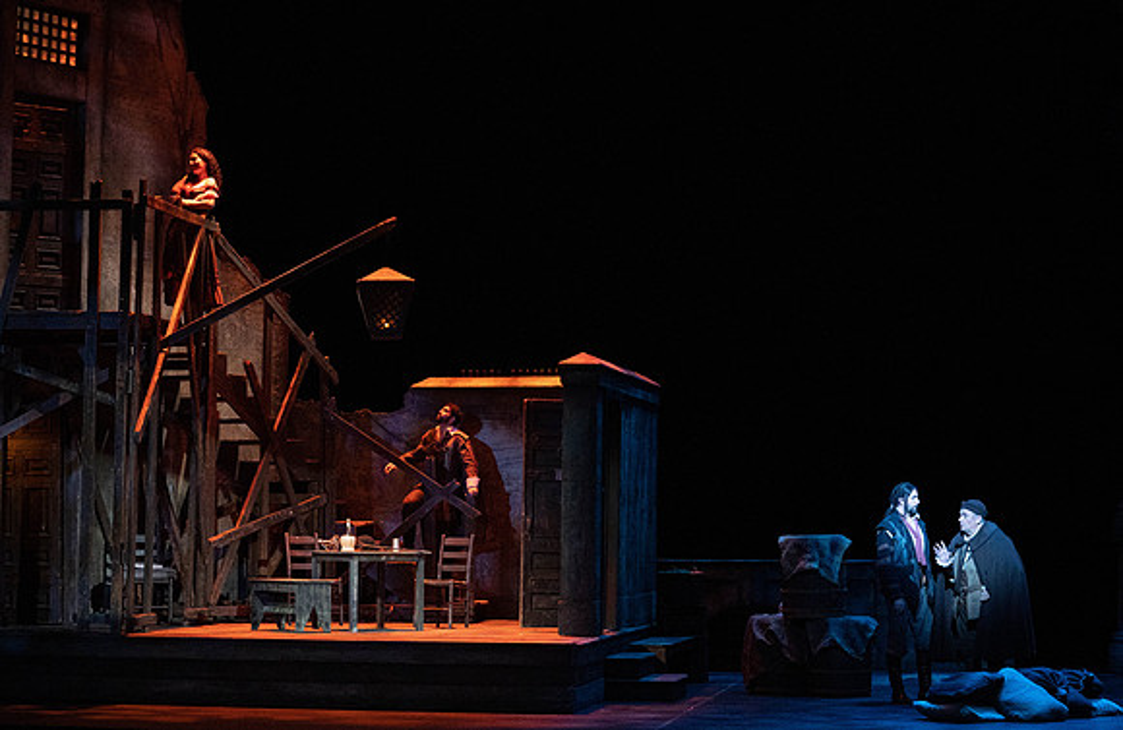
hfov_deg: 25.0
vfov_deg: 16.4
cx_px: 560
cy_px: 358
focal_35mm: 82
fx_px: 2530
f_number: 4.5
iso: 6400
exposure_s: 1/250
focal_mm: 77
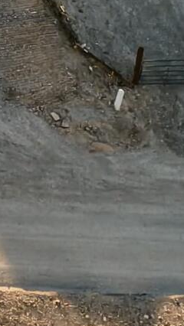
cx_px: -619
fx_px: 1594
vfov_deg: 10.7
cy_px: -332
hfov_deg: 5.5
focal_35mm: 184
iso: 100
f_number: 1.8
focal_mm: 8.67
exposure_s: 1/1000
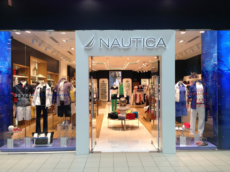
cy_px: 86
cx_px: 115
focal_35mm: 33
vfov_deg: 42.9
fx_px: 219
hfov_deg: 55.4
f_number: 2.4
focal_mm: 4.13
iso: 80
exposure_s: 1/120
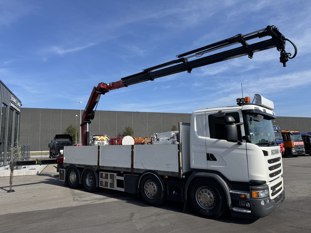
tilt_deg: +6.9
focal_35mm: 24
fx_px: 216
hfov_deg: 71.6
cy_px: 116
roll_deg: +1.8
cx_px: 156
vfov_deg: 56.8
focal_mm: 6.76
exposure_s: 1/4608
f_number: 1.78
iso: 80
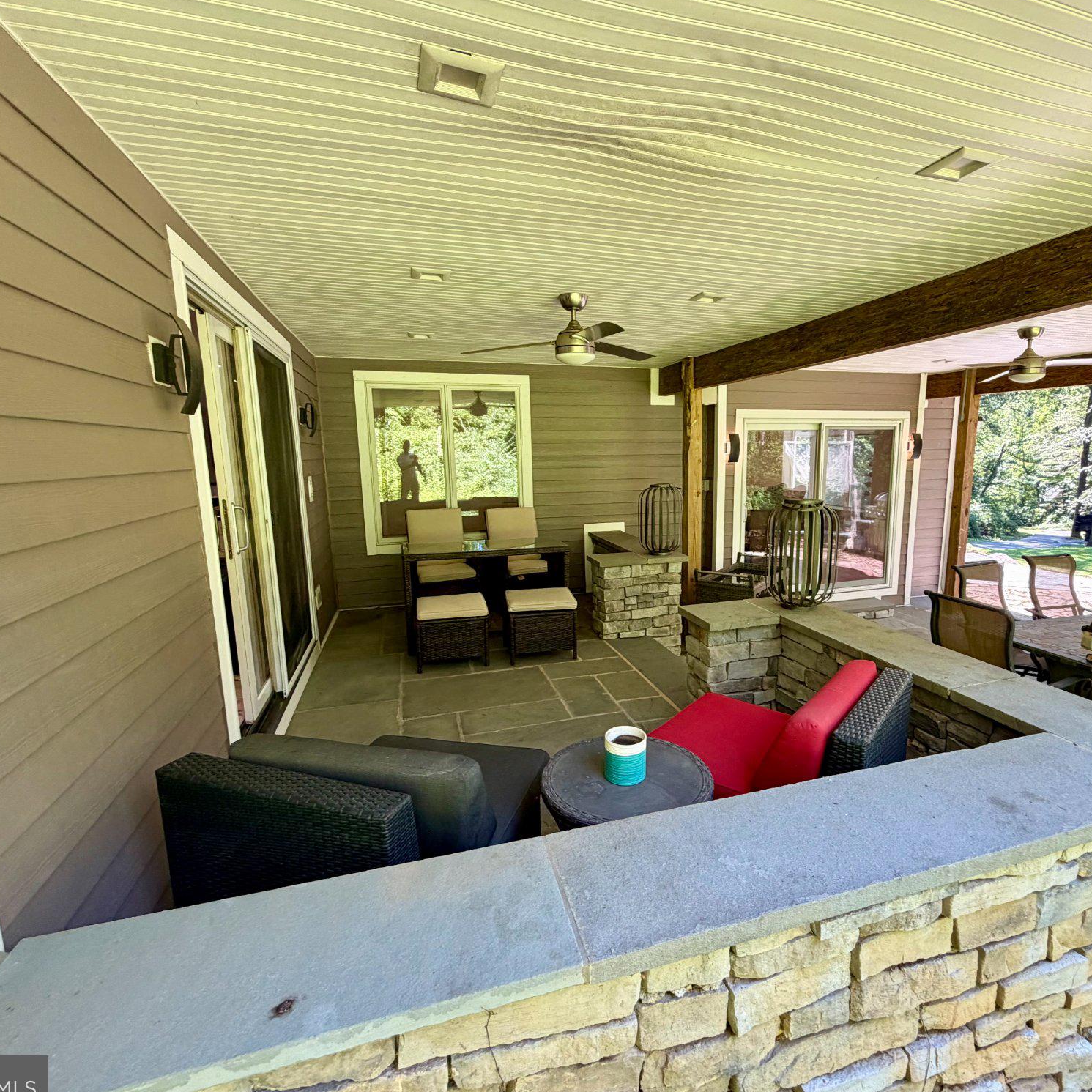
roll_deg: +1.2
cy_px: 553
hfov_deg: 83.6
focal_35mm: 17
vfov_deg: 84.0
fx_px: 607
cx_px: 615
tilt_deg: -10.1
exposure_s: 1/121
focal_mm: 2.22
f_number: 2.2
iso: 160
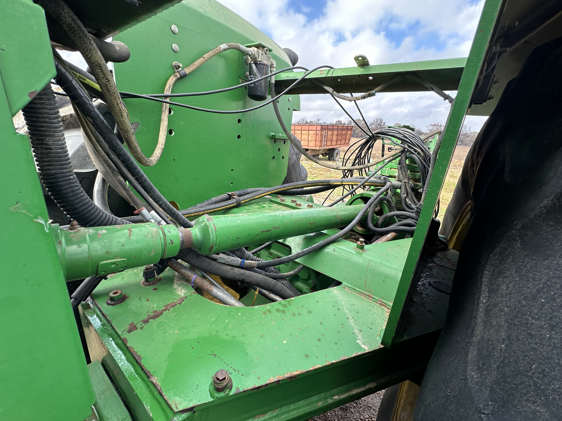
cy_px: 210
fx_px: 227
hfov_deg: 102.1
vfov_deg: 85.7
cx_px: 281
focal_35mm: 14
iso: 40
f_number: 2.2
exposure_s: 1/256
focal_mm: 2.22
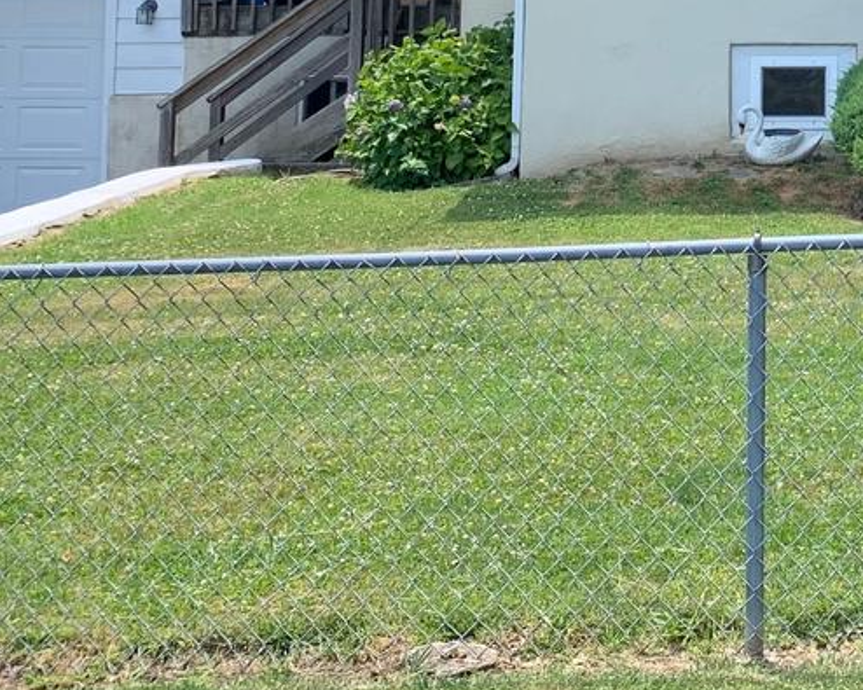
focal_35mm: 74
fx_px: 1890
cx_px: 949
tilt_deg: +2.7
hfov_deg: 24.1
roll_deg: +0.0
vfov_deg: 19.1
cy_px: -220
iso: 25
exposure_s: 1/673
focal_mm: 4.25
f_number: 1.8
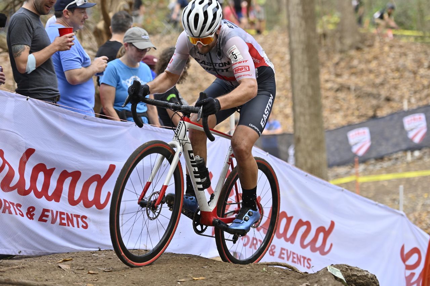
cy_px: 143
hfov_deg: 19.5
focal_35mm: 105
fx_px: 1254
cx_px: 215
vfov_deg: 13.0
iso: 400
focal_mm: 105
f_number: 2.8
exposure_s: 1/320
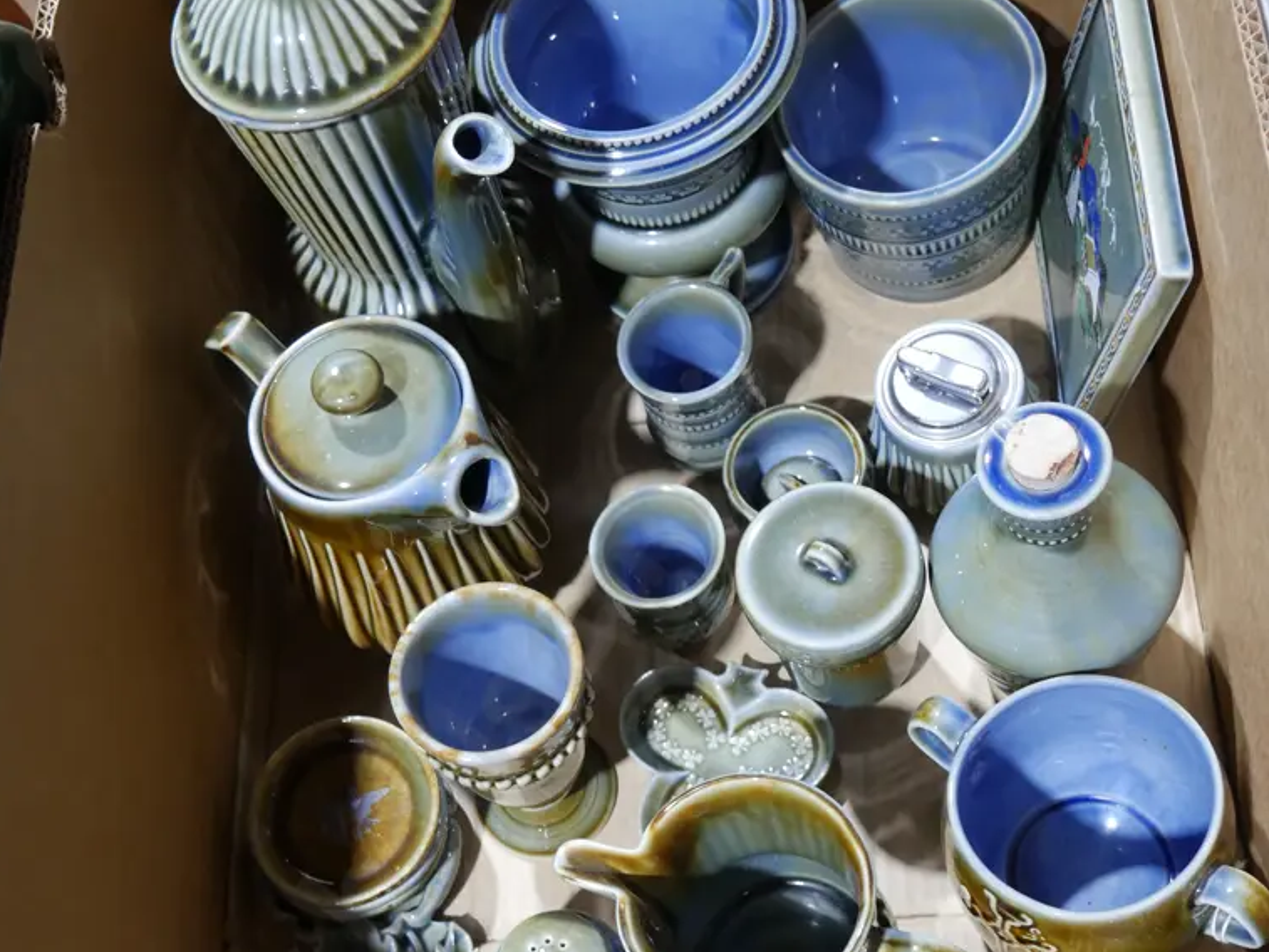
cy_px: 563
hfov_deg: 41.2
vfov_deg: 31.5
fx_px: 1687
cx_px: 626
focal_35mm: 46
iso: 640
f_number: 4
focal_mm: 17
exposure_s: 1/60
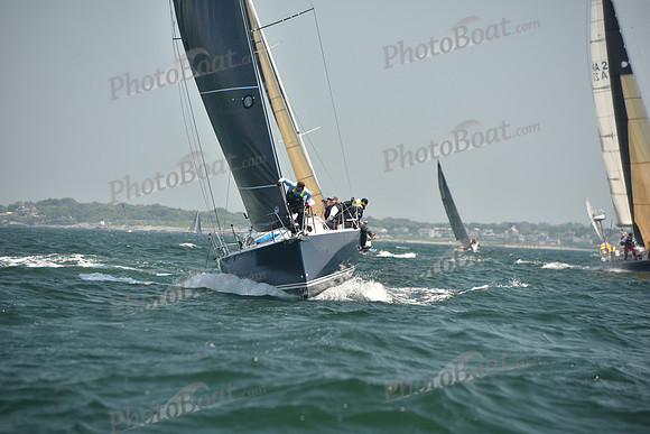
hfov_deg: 10.3
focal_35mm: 200
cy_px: 217
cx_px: 325
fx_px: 3612
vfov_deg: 6.9
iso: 250
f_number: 5
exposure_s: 1/640
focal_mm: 200
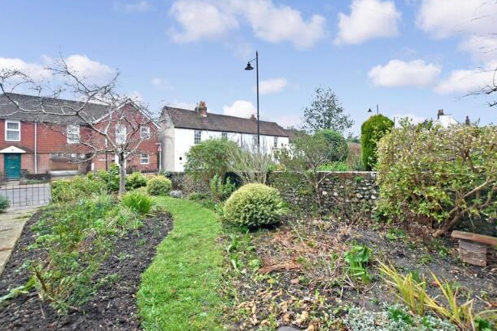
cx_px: 254
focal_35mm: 16
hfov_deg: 96.7
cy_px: 156
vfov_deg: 73.7
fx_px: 221
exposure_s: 1/250
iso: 500
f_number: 8
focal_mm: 10
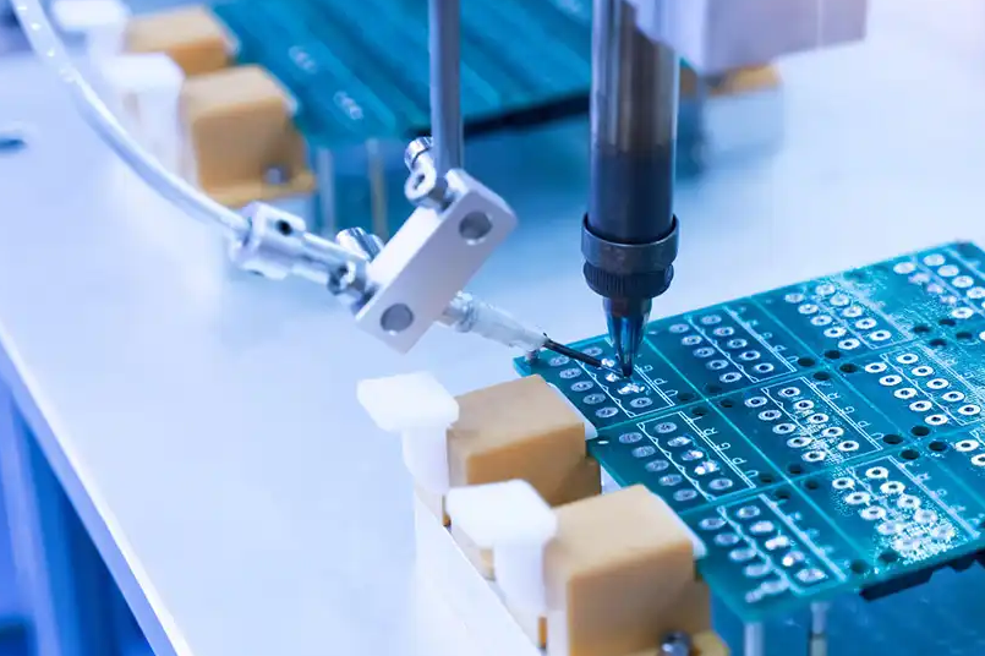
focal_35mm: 88
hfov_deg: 23.1
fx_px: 2407
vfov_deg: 15.5
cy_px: 226
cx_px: 624
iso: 2000
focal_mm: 59
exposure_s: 1/250
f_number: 4.5
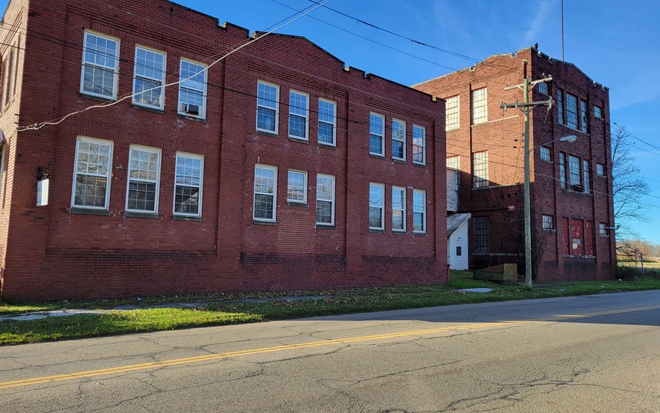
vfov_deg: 44.5
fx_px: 504
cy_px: 201
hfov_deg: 66.5
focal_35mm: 28
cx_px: 330
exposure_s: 1/686
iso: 40
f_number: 1.8
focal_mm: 5.4
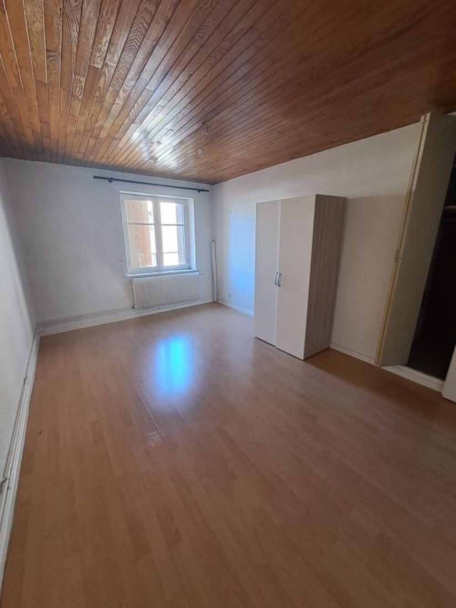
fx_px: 228
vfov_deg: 106.2
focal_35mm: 13
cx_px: 228
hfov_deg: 89.9
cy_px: 304
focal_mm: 1.42
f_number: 2.2
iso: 125
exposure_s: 1/50
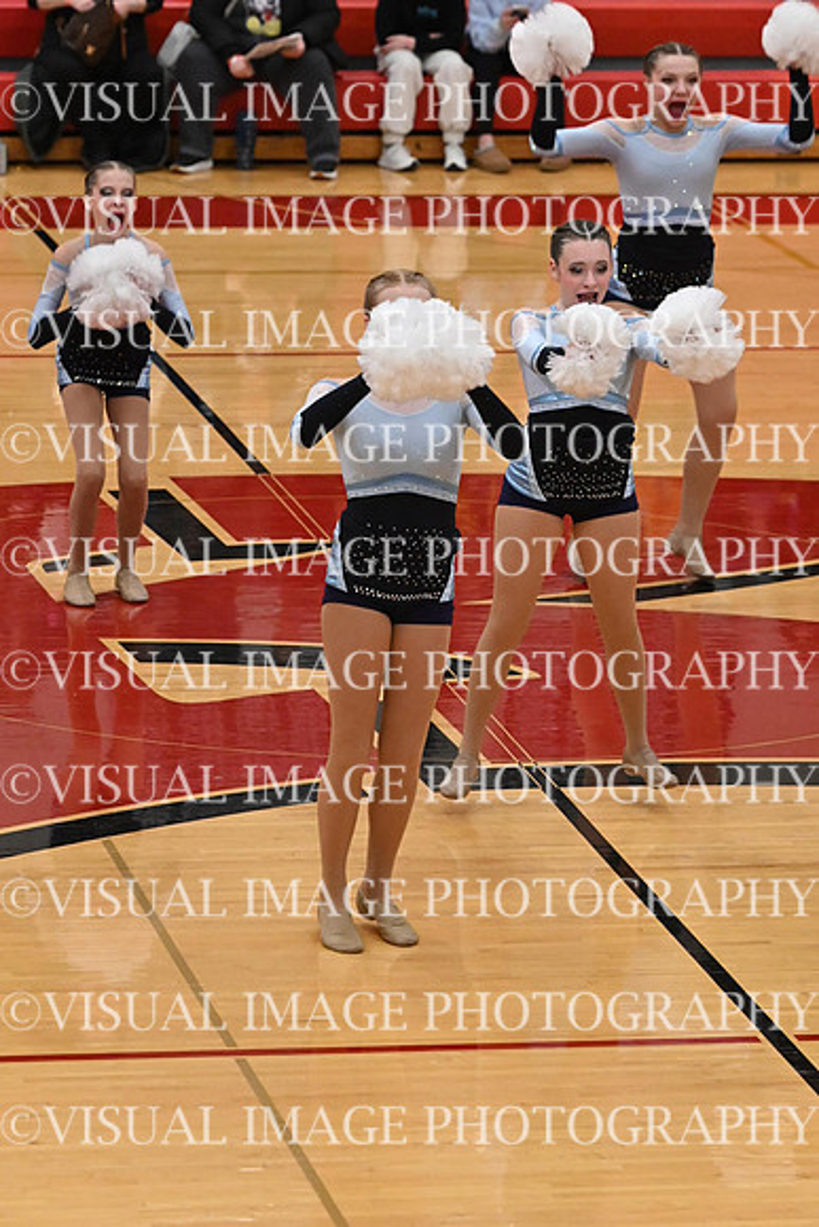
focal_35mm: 180
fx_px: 6138
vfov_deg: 11.4
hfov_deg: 7.6
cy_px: 614
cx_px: 410
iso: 6400
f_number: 4
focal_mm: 120
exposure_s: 1/400
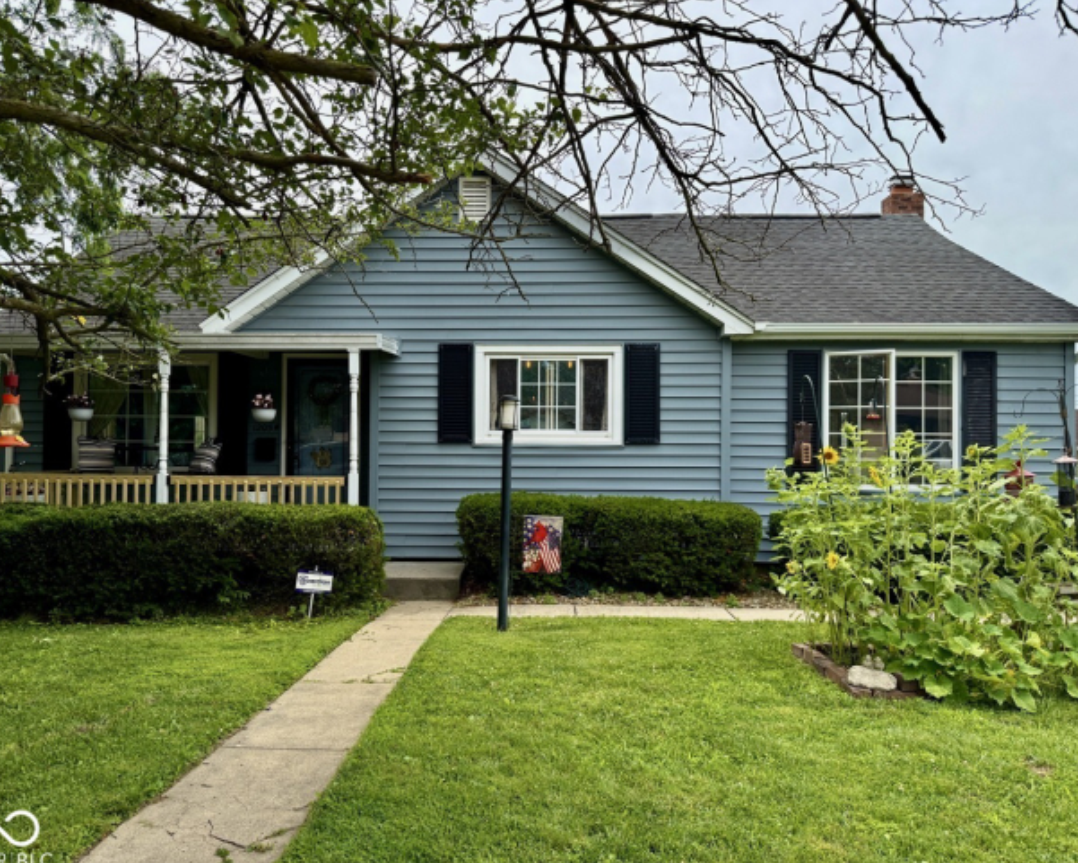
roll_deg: -0.7
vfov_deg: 54.9
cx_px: 514
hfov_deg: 66.0
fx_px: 830
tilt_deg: +1.8
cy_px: 445
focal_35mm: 26
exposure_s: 1/2801
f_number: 1.78
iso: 100
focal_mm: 6.76
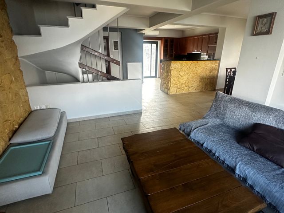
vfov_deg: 85.7
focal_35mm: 14
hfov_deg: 102.1
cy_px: 106
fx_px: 115
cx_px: 142
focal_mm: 2.22
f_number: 2.2
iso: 200
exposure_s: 1/99
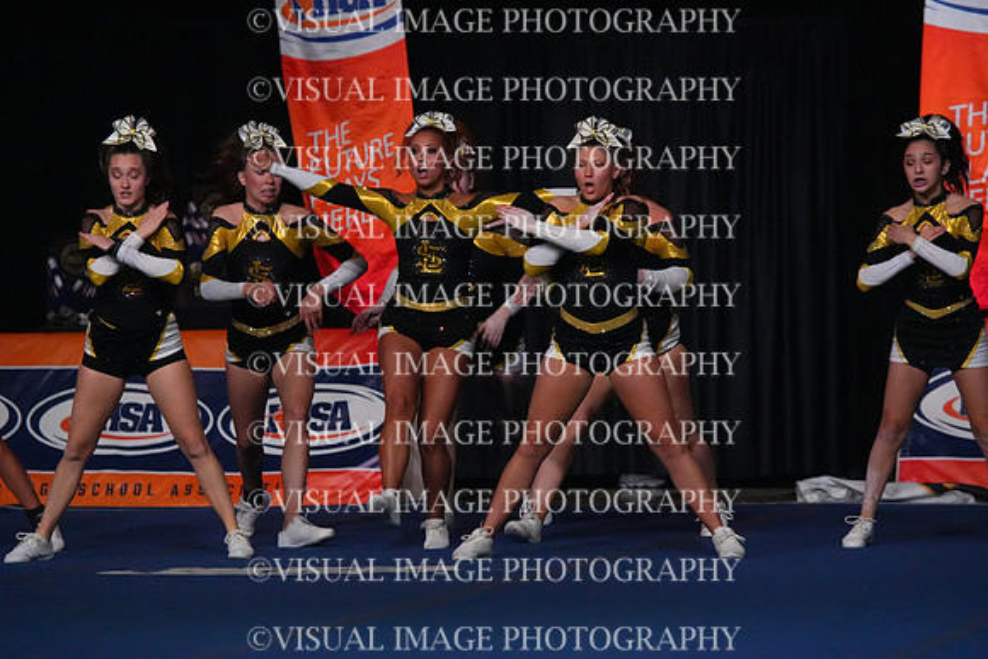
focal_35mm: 250
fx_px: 6862
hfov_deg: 8.2
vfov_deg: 5.5
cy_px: 330
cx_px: 494
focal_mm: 250
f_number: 5.6
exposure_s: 1/1250
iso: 16000
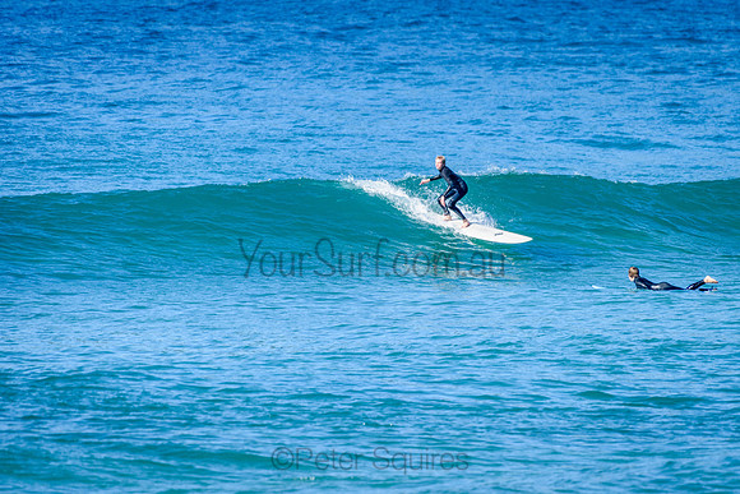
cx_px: 454
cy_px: 208
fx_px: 12608
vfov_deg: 2.2
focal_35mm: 613
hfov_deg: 3.4
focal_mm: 500
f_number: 5.6
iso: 400
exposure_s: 1/2000
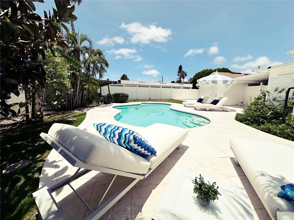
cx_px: 147
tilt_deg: -8.0
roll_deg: -0.5
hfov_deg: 102.1
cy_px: 110
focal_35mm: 14
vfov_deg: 85.7
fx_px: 119
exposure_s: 1/6897
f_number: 2.2
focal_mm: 2.22
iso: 50
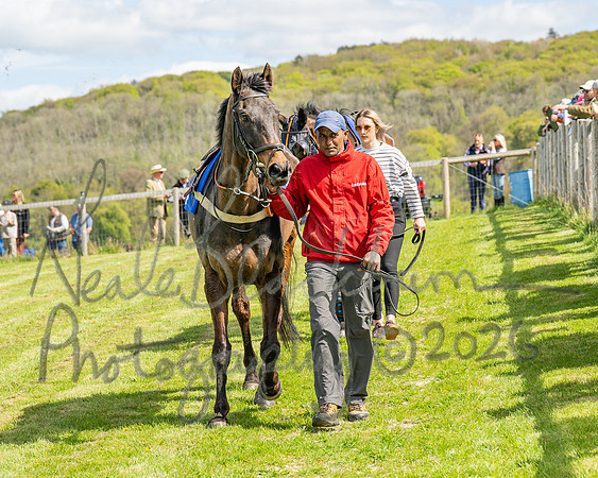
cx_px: 236
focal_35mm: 147
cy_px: 213
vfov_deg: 10.5
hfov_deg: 13.1
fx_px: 2606
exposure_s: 1/1250
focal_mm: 74
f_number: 4
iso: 200
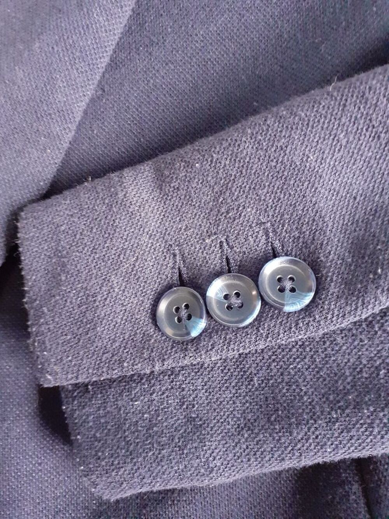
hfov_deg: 51.4
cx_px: 194
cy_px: 260
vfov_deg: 65.3
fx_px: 404
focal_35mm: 27
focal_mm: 3.6
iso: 640
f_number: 1.9
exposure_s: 1/20
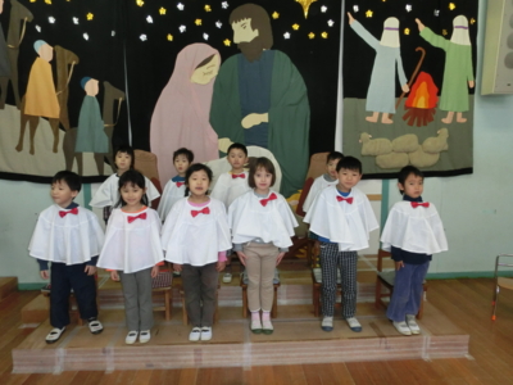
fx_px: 356
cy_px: 192
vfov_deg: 56.8
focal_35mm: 24
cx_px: 256
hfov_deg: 71.6
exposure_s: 1/125
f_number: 3
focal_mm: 4.24
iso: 320
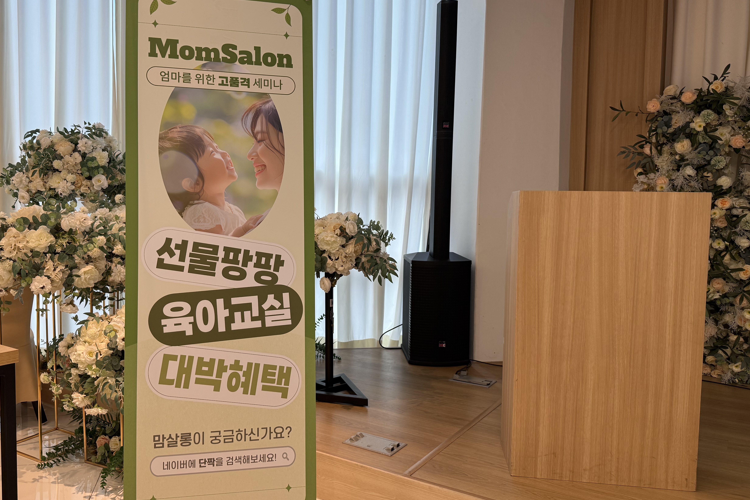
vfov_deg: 45.0
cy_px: 242
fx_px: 604
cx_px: 337
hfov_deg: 63.5
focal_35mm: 29
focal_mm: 6.76
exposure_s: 1/120
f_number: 1.78
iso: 100
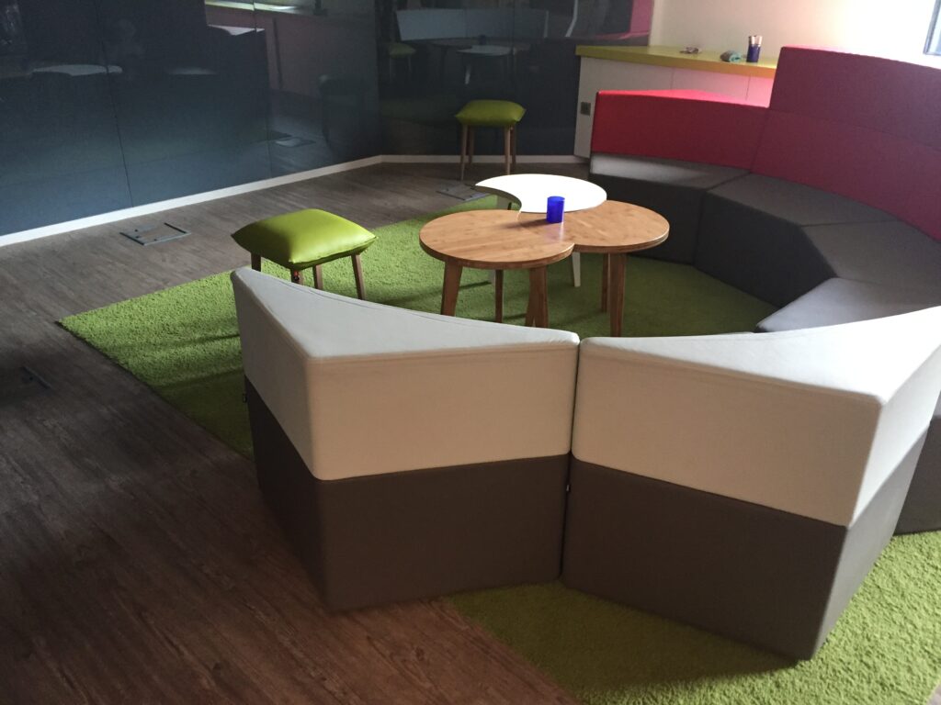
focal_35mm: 29
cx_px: 470
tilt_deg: -27.9
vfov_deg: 48.2
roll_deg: -1.1
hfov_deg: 61.7
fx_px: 788
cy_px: 352
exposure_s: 1/25
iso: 250
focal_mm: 4.15
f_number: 2.2
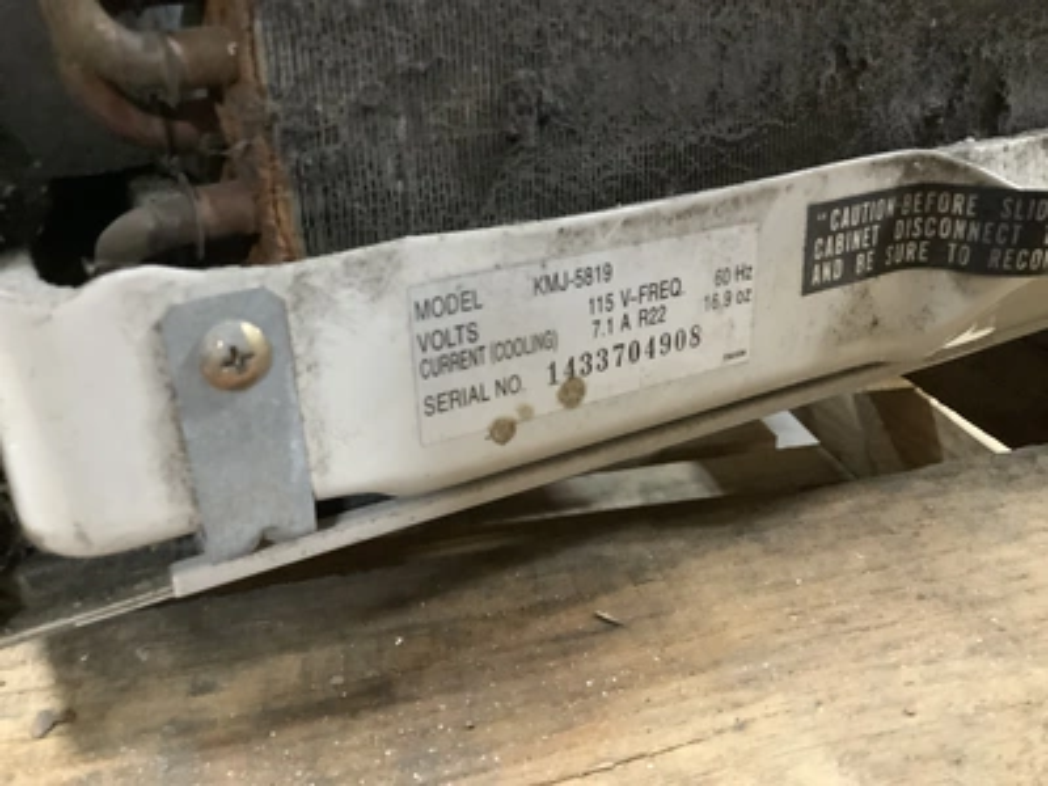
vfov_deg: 45.4
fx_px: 939
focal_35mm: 31
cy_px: 393
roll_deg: +0.4
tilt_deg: -28.0
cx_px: 524
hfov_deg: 58.4
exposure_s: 1/17
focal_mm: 3.3
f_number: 2.4
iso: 640
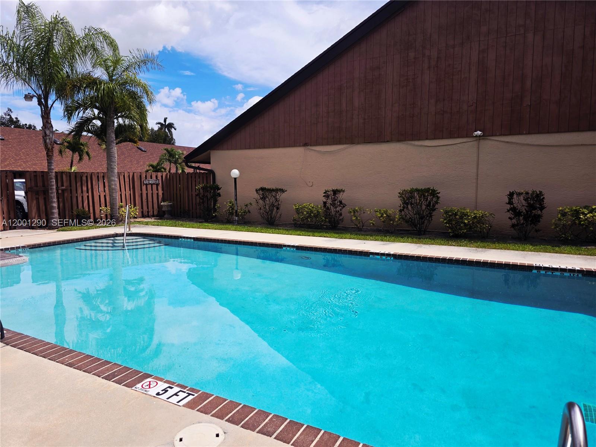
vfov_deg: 58.9
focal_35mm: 23
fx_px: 396
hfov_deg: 73.9
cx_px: 298
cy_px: 224
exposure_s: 1/10000
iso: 80
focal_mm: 6.3
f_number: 1.7
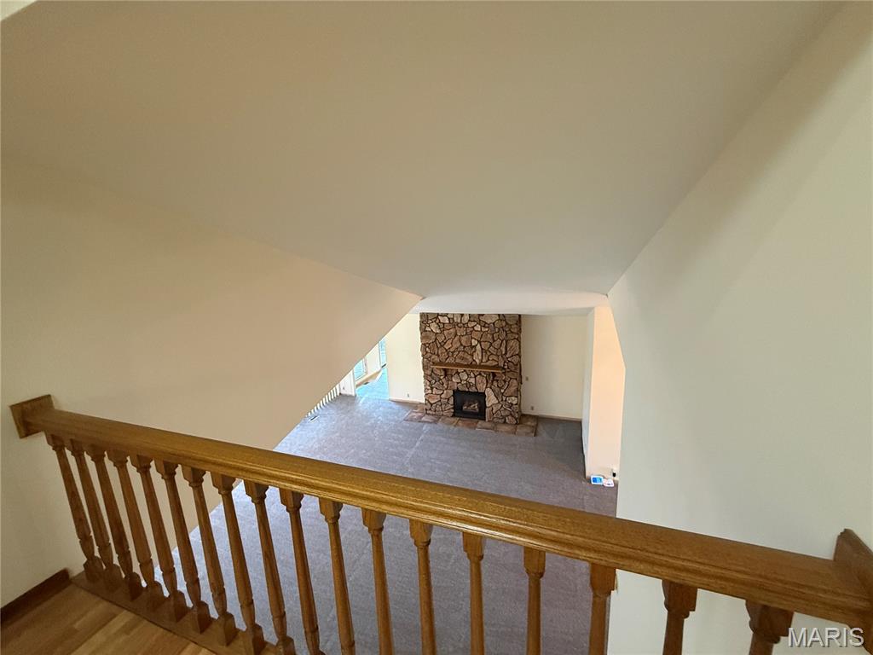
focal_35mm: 14
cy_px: 328
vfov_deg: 85.7
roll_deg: +3.1
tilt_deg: -11.1
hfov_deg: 102.1
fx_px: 353
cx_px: 436
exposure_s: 1/60
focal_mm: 2.22
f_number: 2.2
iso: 500
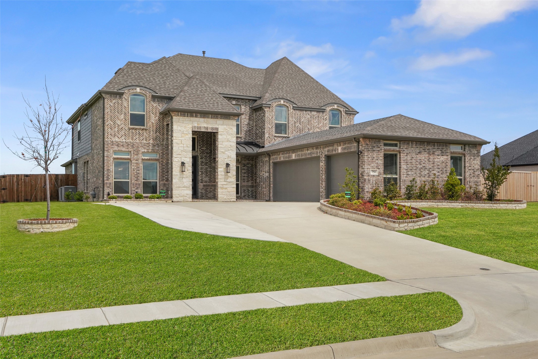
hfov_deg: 53.1
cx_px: 269
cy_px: 180
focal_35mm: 36
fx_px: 538
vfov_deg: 36.9
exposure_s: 1/2000
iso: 640
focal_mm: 24
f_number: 9
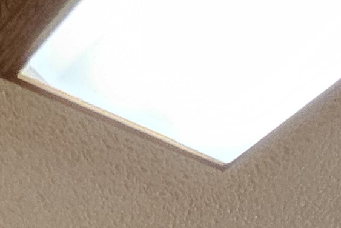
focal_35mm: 96
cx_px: 296
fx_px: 910
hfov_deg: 20.9
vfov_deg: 8.3
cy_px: 890
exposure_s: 1/60
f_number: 2.2
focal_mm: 1.74
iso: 160
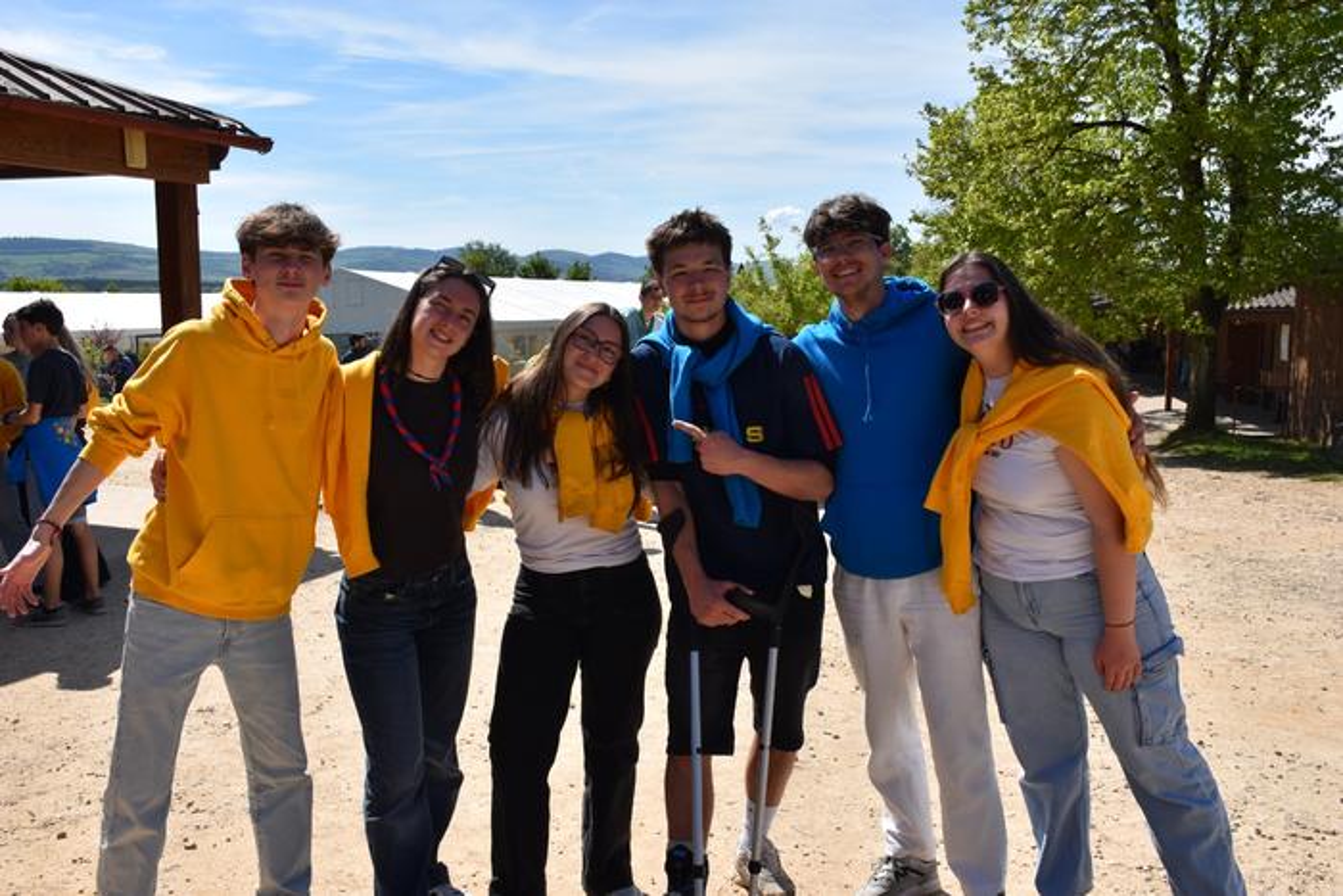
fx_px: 1231
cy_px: 448
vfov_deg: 40.0
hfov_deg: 57.2
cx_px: 672
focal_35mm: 33
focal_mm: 22
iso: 200
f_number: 10
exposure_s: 1/400
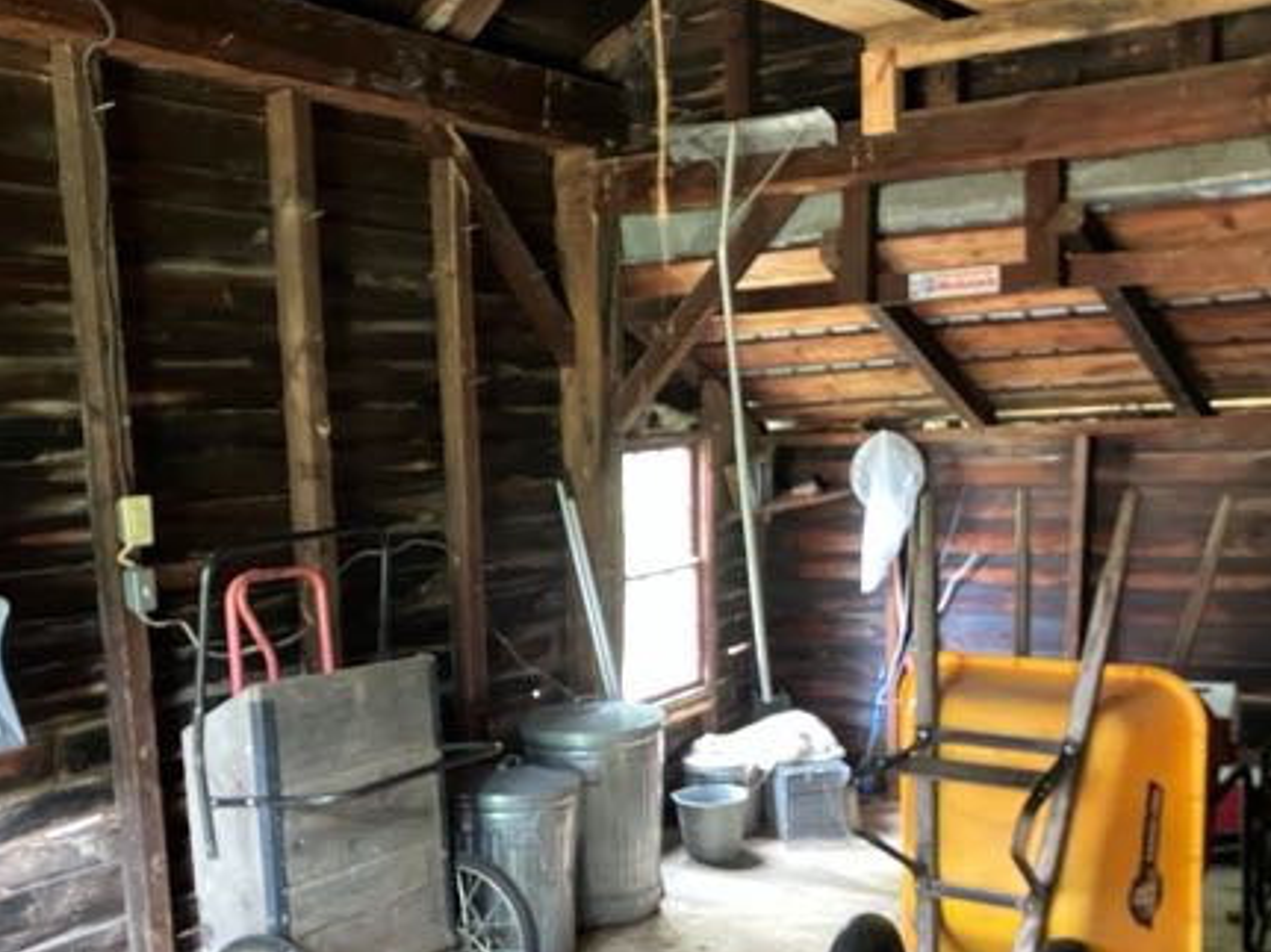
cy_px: 654
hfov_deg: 47.9
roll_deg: +4.2
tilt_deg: -8.3
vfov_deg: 36.3
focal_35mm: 39
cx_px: 622
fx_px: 1432
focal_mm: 3.99
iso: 800
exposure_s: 1/15
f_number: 1.8
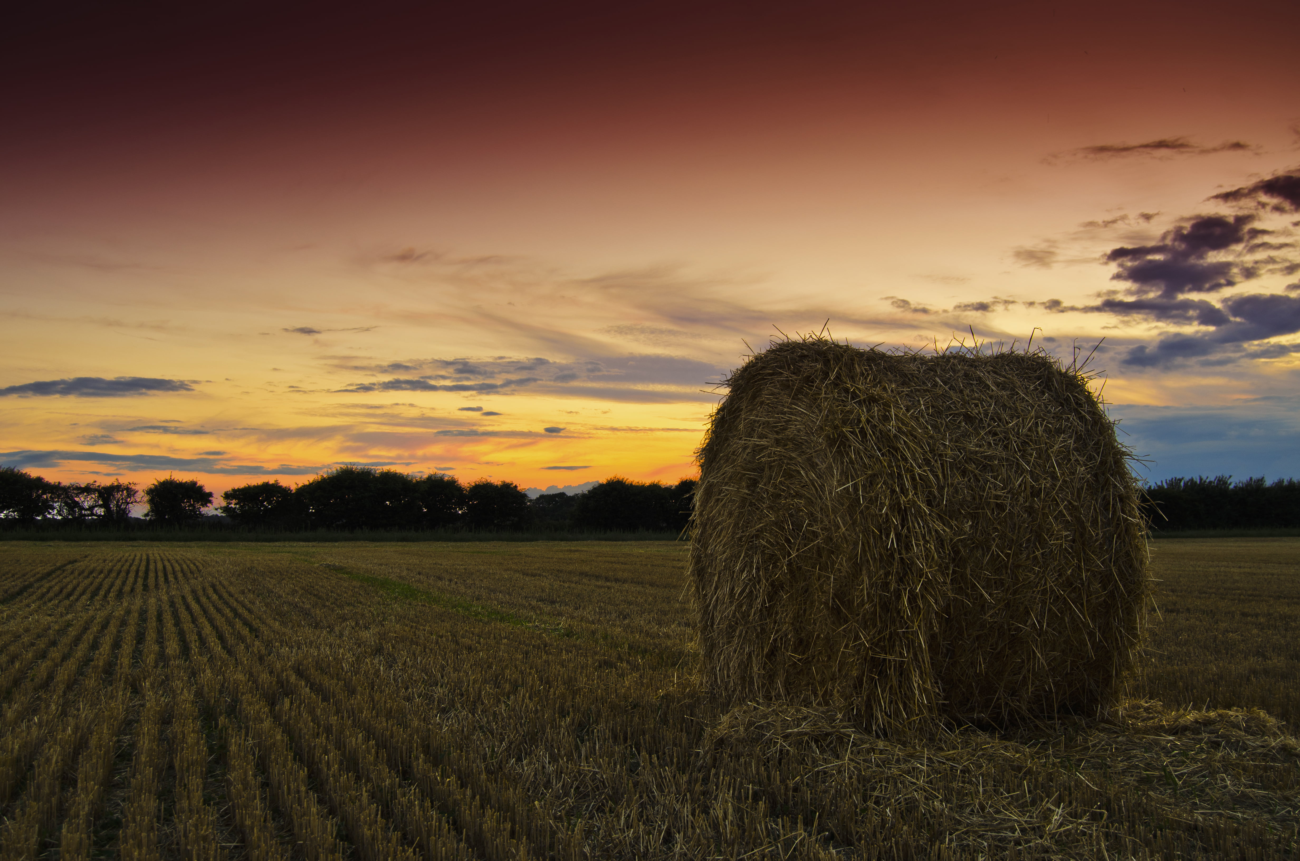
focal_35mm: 36
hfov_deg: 53.2
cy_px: 430
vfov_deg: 36.7
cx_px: 650
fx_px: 1297
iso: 100
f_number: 6.3
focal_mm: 24
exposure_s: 1/13
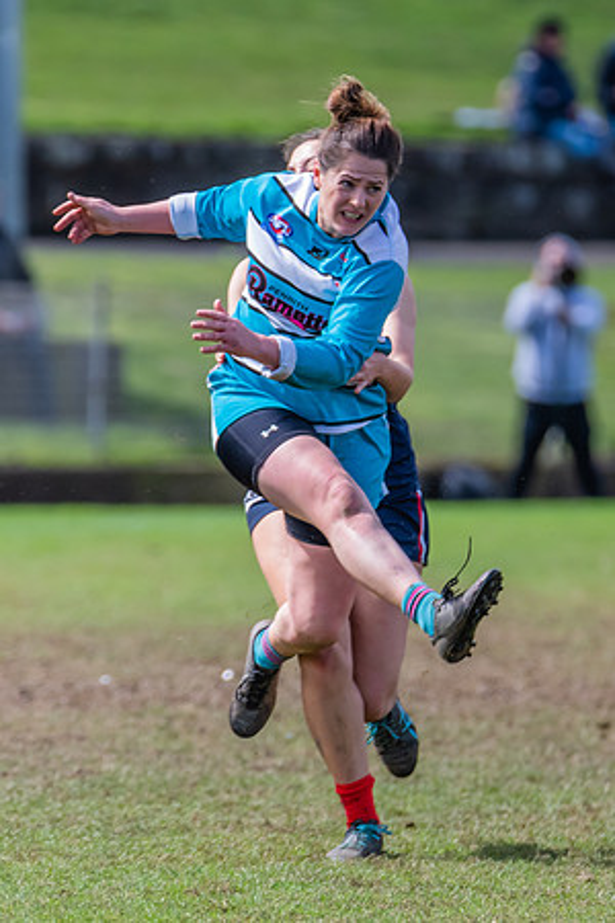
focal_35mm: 730
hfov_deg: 1.9
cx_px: 448
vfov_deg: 2.8
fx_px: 18709
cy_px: 461
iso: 800
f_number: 6
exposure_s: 1/1600
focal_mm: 420
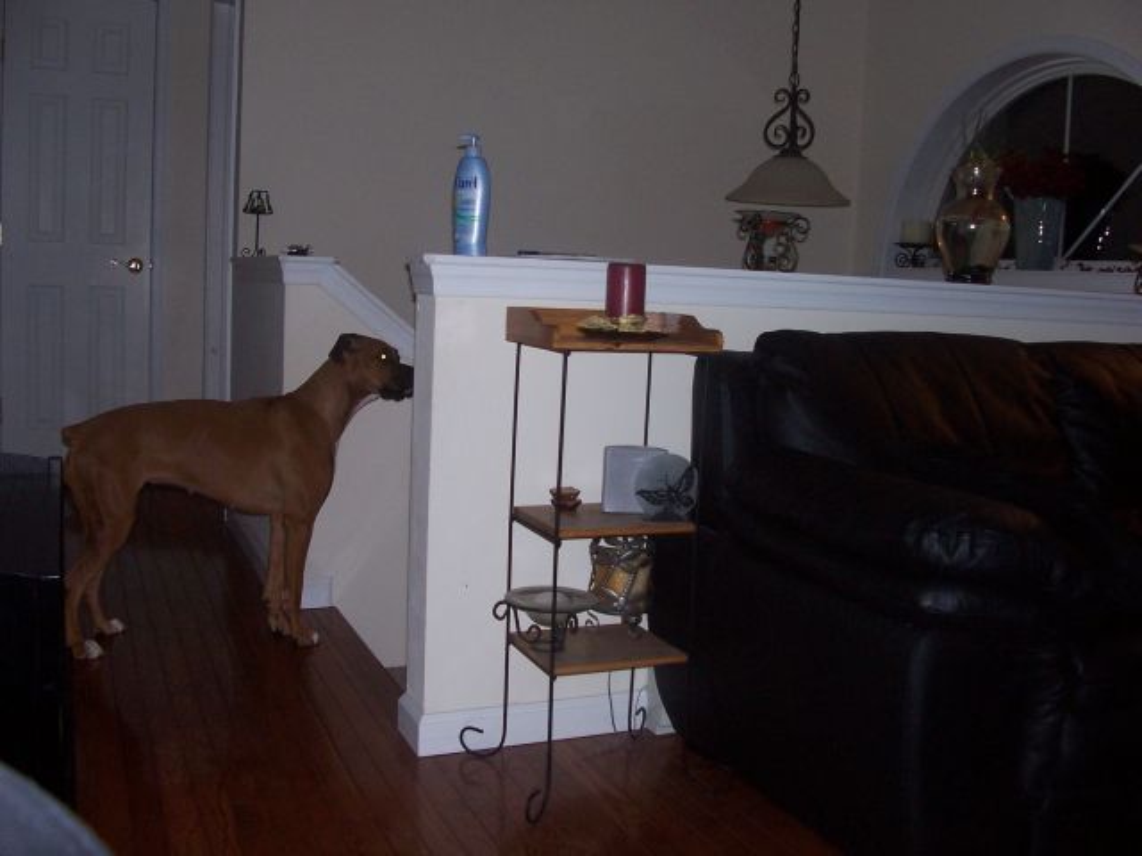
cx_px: 571
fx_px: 1155
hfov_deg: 52.6
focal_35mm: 35
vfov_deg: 40.7
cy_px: 428
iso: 140
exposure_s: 1/60
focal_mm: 6
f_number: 2.8
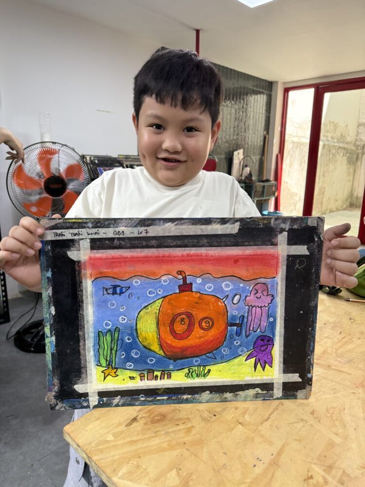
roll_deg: -0.6
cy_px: 244
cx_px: 182
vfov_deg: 71.6
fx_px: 337
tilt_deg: -12.7
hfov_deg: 56.8
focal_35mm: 24
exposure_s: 1/241
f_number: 1.78
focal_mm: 6.76
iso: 160
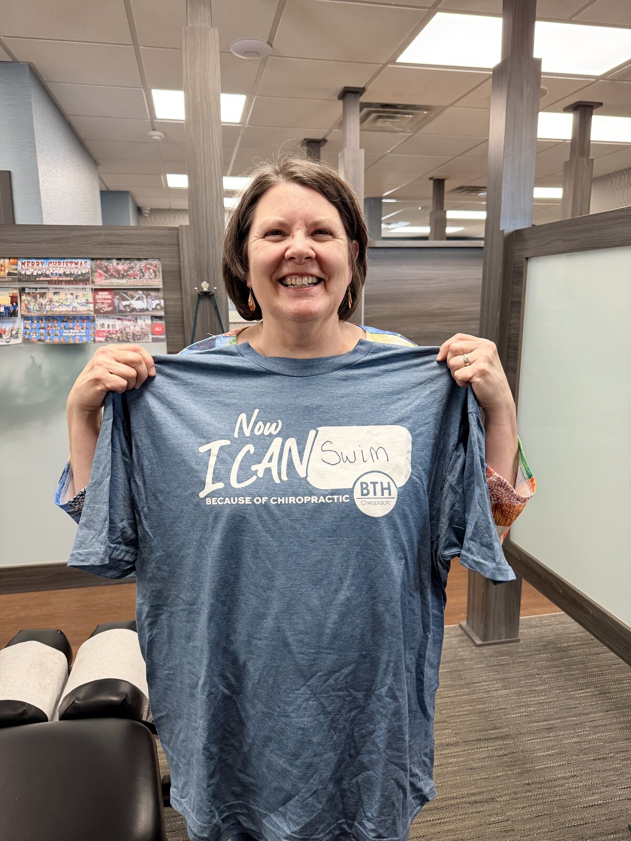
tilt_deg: -11.9
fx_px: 583
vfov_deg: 71.6
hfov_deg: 56.8
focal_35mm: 24
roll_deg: +0.3
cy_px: 420
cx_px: 316
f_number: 1.78
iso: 200
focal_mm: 6.76
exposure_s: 1/120
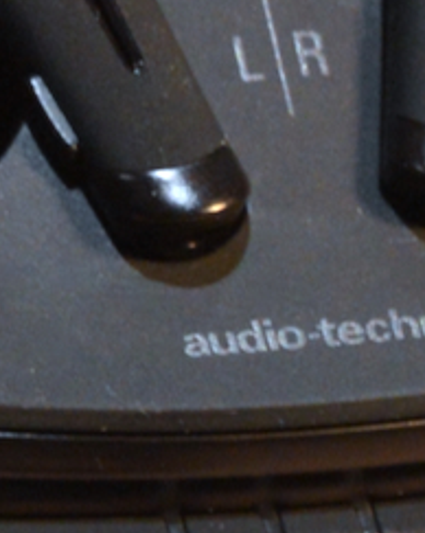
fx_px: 9635
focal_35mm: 612
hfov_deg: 2.5
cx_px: -878
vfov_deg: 3.2
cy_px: 93
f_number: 5.3
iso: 400
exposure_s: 1/20
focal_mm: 48
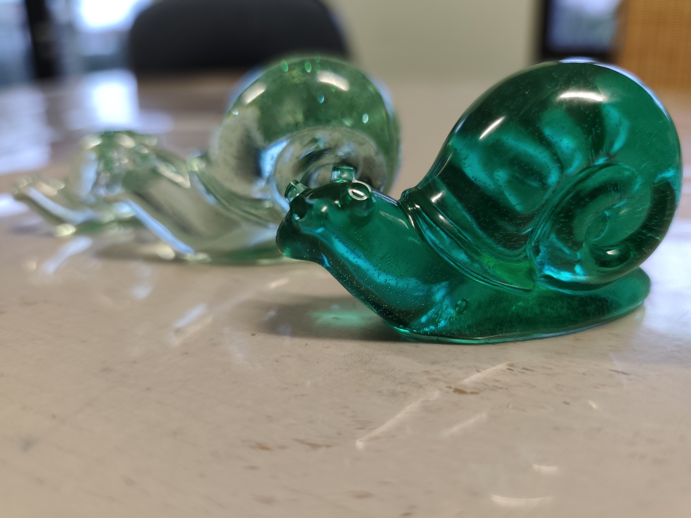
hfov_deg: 73.9
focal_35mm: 23
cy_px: 259
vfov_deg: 58.9
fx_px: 459
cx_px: 346
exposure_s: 1/35.1
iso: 800
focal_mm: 6.19
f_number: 1.65
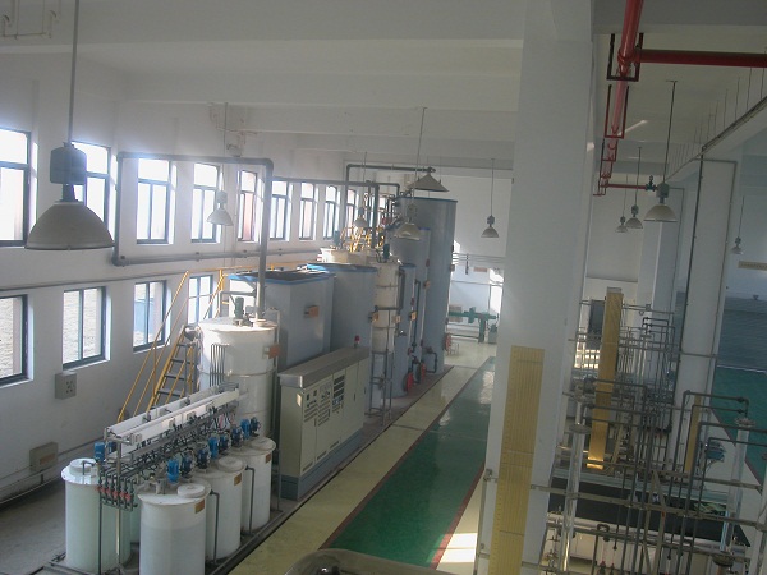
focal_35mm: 28
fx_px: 620
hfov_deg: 63.4
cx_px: 384
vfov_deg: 49.7
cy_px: 288
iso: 100
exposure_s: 1/59.6
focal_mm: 7.1
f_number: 3.1
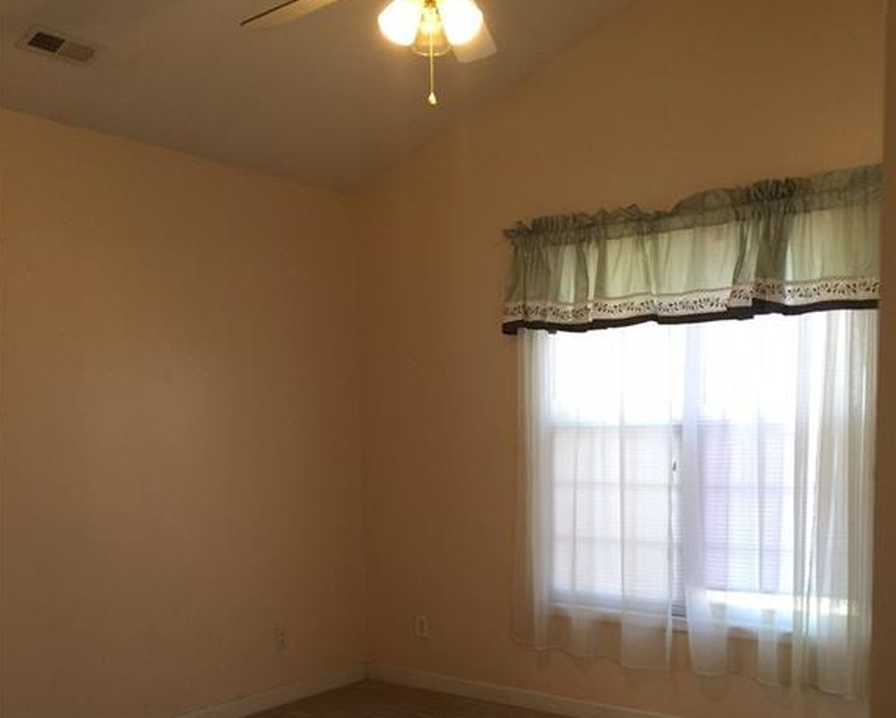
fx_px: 1008
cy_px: 528
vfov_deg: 38.3
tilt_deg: -4.9
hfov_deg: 47.9
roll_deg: +0.8
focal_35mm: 38
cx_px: 446
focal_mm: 4.15
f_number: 2.2
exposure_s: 1/15
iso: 64
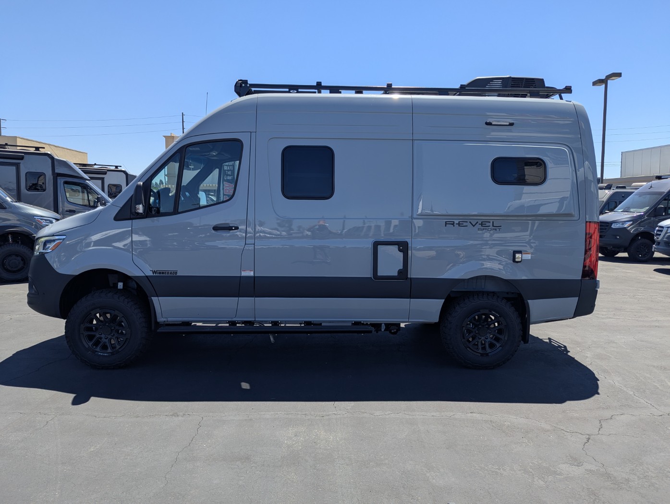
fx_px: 465
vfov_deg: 56.9
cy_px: 252
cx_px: 335
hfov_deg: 71.5
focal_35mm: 24
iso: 44
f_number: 1.85
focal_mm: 6.81
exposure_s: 1/1508
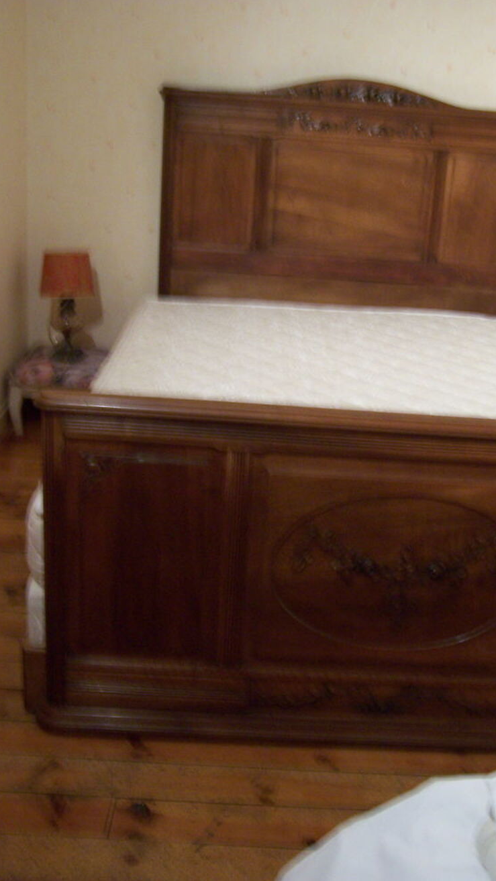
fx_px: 982
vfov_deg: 48.4
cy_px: 435
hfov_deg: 28.3
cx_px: 306
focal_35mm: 42
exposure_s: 1/8
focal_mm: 6.3
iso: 140
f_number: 2.8
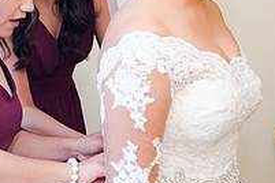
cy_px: 48
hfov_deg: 24.3
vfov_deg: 16.8
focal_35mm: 81
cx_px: 25
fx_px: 619
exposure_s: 1/125
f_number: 3.5
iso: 1600
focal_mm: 28
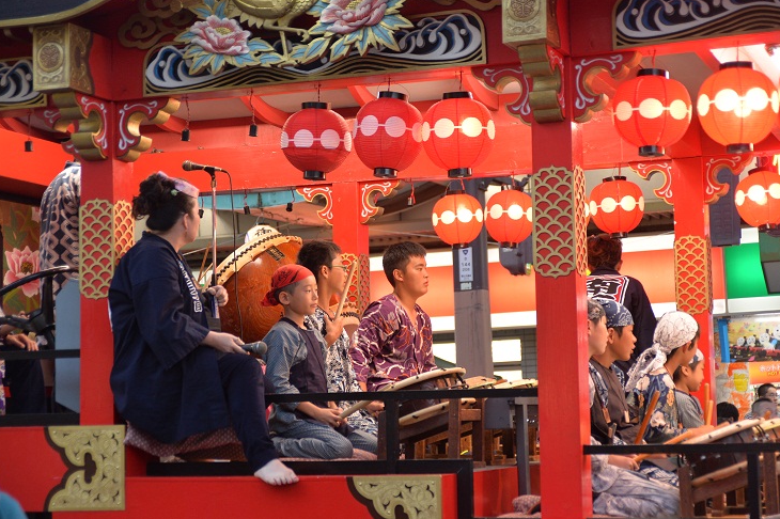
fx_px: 1646
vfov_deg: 17.9
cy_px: 258
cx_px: 388
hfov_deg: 26.7
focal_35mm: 76
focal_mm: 75
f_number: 4.5
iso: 900
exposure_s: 1/80
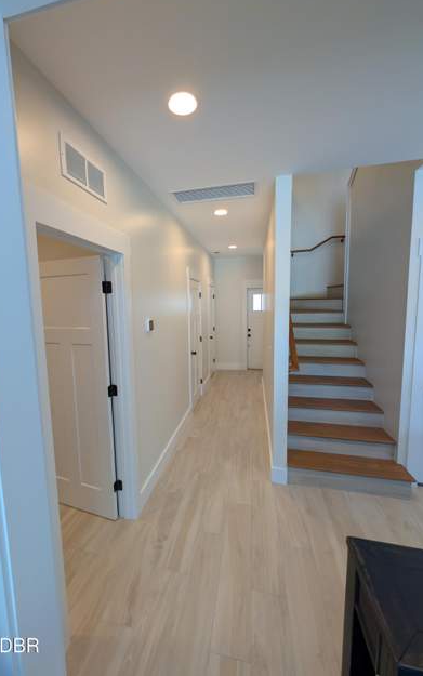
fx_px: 240
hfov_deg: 82.7
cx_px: 194
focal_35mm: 13
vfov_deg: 109.3
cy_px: 332
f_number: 1.7
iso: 74
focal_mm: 2.02
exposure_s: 1/120
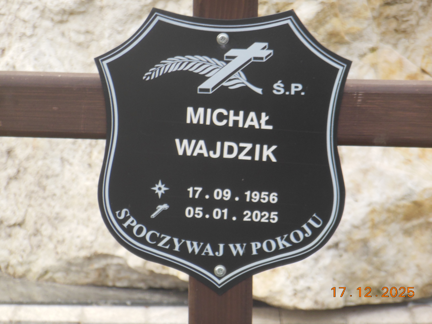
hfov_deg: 9.0
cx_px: 216
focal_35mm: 219
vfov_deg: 6.8
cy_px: 162
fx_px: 2733
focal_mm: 39.1
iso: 200
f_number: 5.7
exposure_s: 1/60
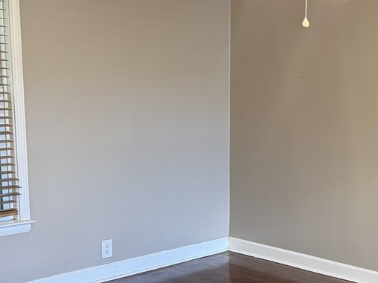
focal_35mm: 68
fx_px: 743
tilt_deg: -17.5
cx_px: 421
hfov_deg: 26.2
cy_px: 252
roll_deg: -3.9
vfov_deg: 21.2
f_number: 1.78
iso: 320
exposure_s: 1/60
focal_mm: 6.76
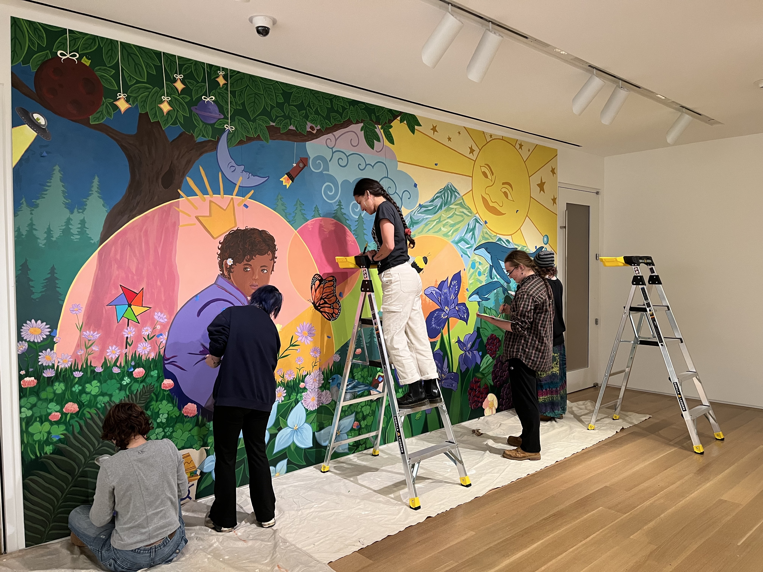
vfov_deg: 53.1
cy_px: 286
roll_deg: +0.8
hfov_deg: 67.3
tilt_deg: -2.2
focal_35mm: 26
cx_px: 382
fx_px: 573
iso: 160
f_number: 1.6
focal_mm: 5.1
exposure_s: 1/60
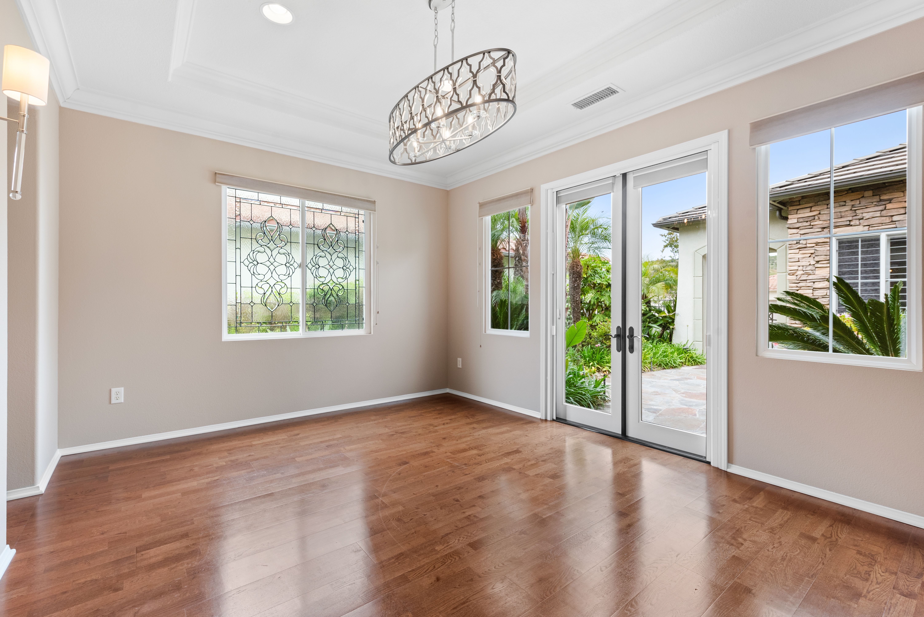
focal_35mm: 16
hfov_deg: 96.7
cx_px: 462
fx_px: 411
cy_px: 308
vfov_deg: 73.8
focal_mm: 16
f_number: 8
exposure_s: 1/15
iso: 400
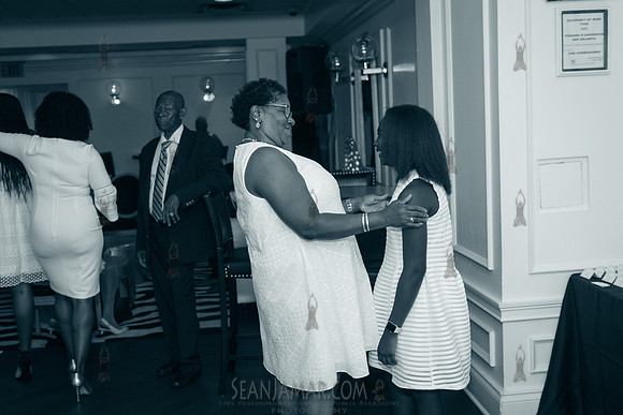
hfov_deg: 44.5
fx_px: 762
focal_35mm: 44
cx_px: 312
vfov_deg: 30.5
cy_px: 208
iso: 1600
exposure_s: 1/400
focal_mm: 44
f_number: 4
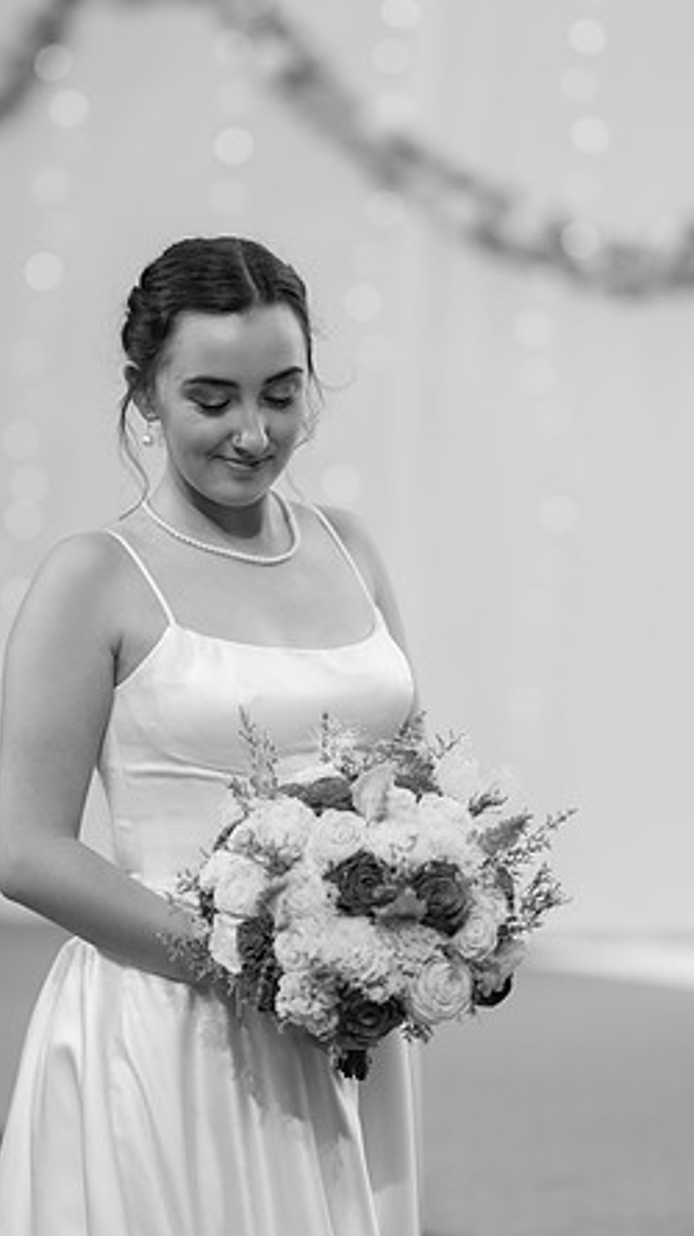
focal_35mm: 143
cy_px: 614
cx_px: 291
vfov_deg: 15.0
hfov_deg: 8.5
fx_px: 4683
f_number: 1.8
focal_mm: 135
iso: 200
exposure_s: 1/250
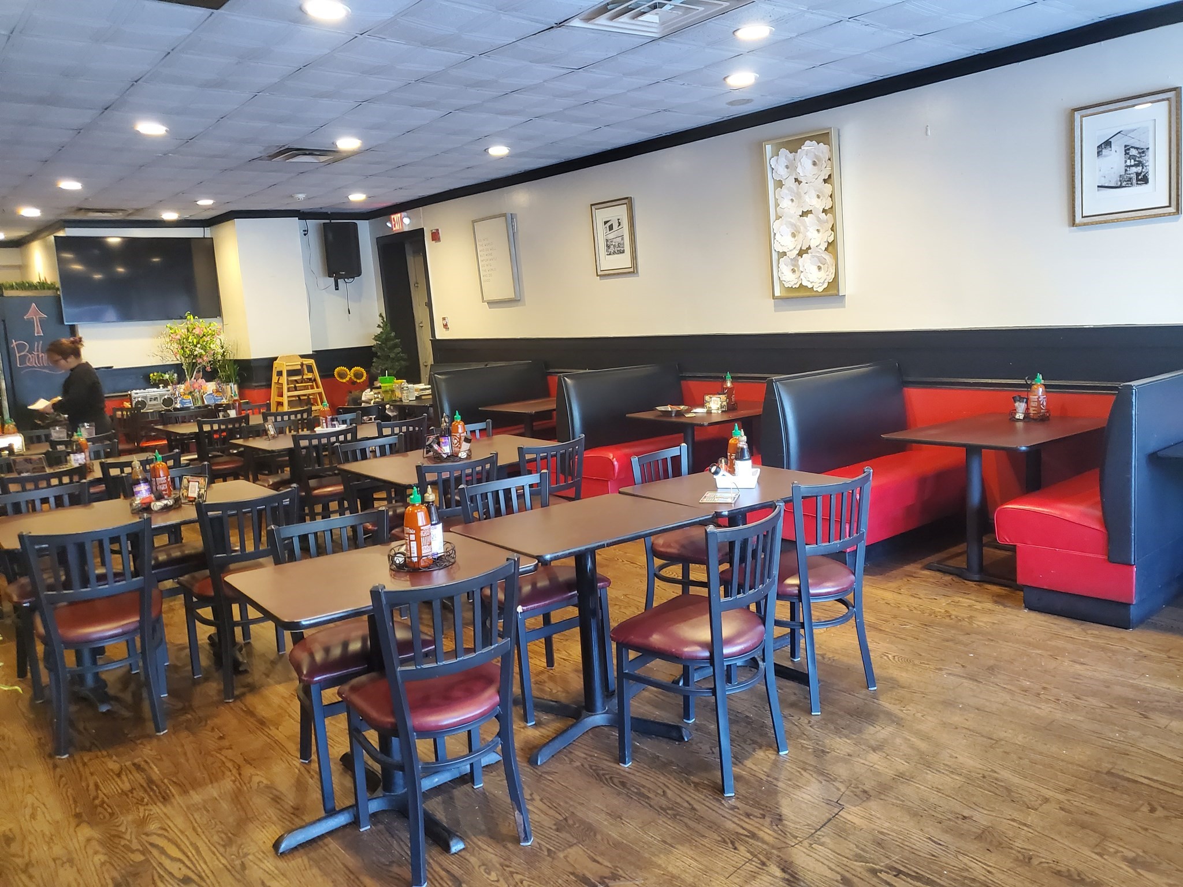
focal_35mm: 26
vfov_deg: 53.1
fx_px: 889
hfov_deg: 67.3
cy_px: 444
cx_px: 592
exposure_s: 1/40
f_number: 1.5
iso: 400
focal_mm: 4.3
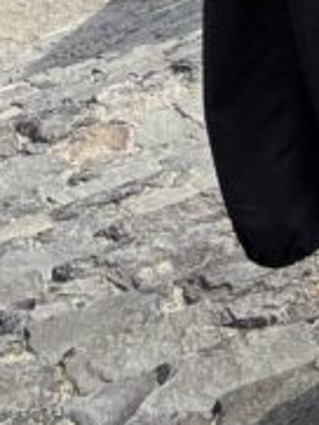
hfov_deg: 11.2
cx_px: 406
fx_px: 1595
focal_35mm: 130
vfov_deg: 11.9
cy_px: -632
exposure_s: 1/1585
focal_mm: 2.69
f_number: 1.9
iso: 25
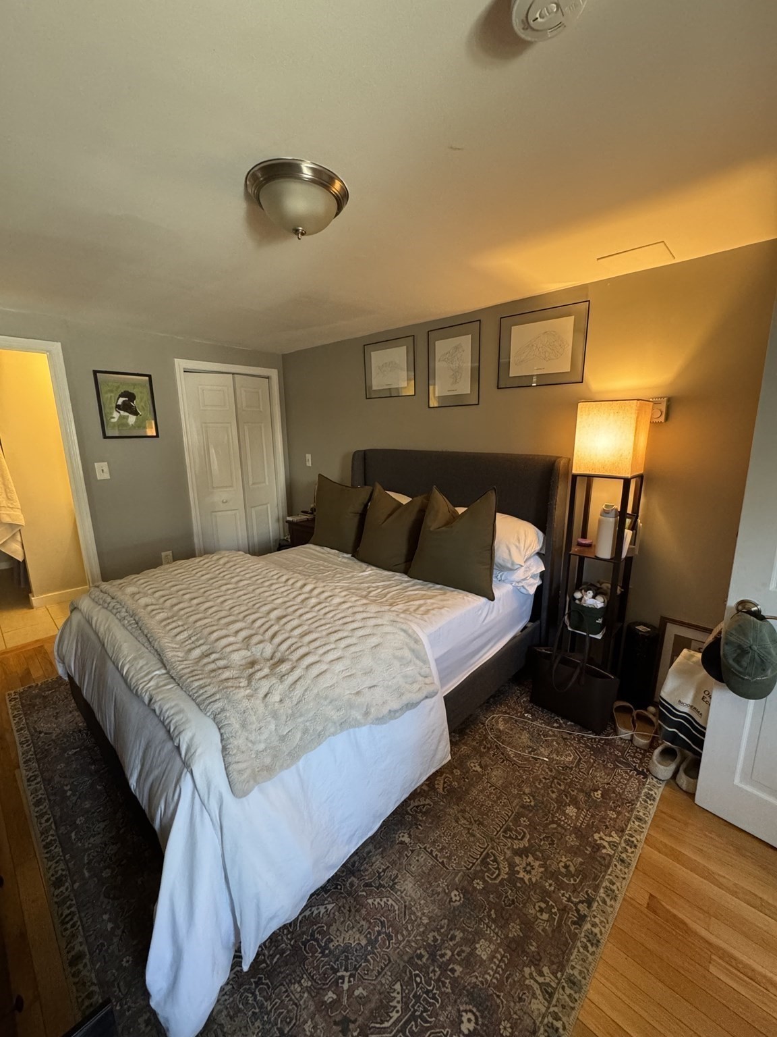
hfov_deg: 85.7
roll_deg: +0.9
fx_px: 419
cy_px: 518
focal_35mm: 14
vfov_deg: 102.1
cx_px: 388
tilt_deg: -11.3
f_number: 2.2
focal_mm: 2.22
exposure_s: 1/60
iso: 500
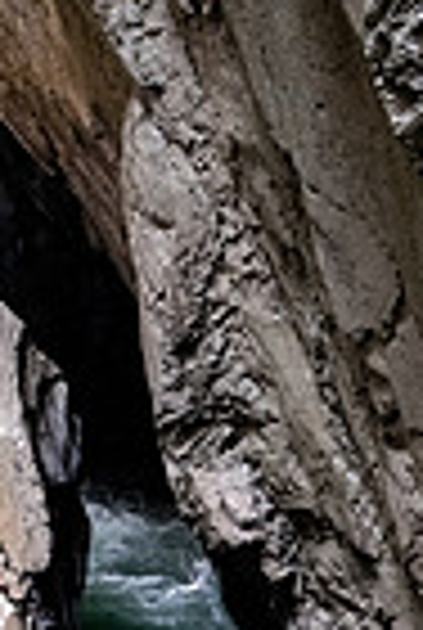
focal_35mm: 77
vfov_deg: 23.8
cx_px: 158
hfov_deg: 17.8
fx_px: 1350
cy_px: 765
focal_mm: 16
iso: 1600
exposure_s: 1/80
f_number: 2.8
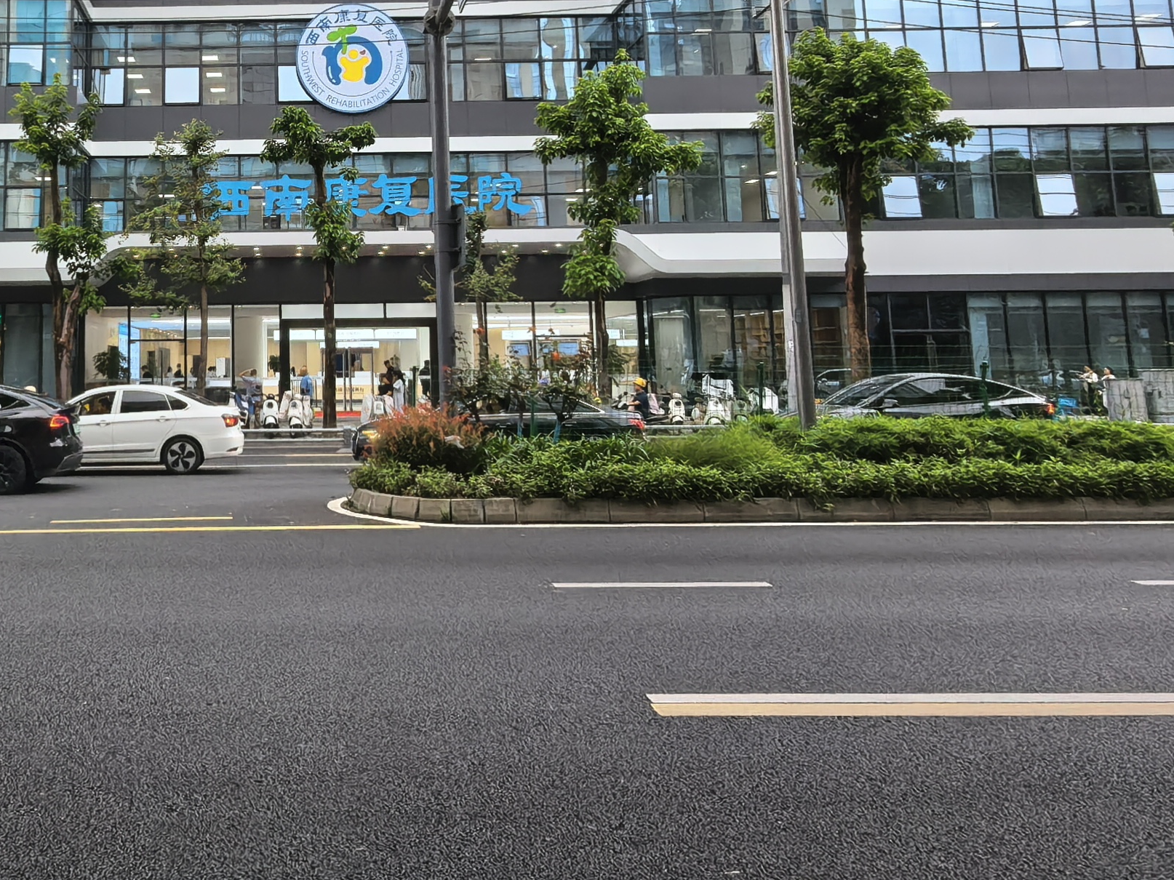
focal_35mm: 33
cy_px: 211
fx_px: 1119
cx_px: 259
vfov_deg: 41.6
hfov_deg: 52.3
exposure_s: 1/176
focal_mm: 1.95
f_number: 2.2
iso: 50
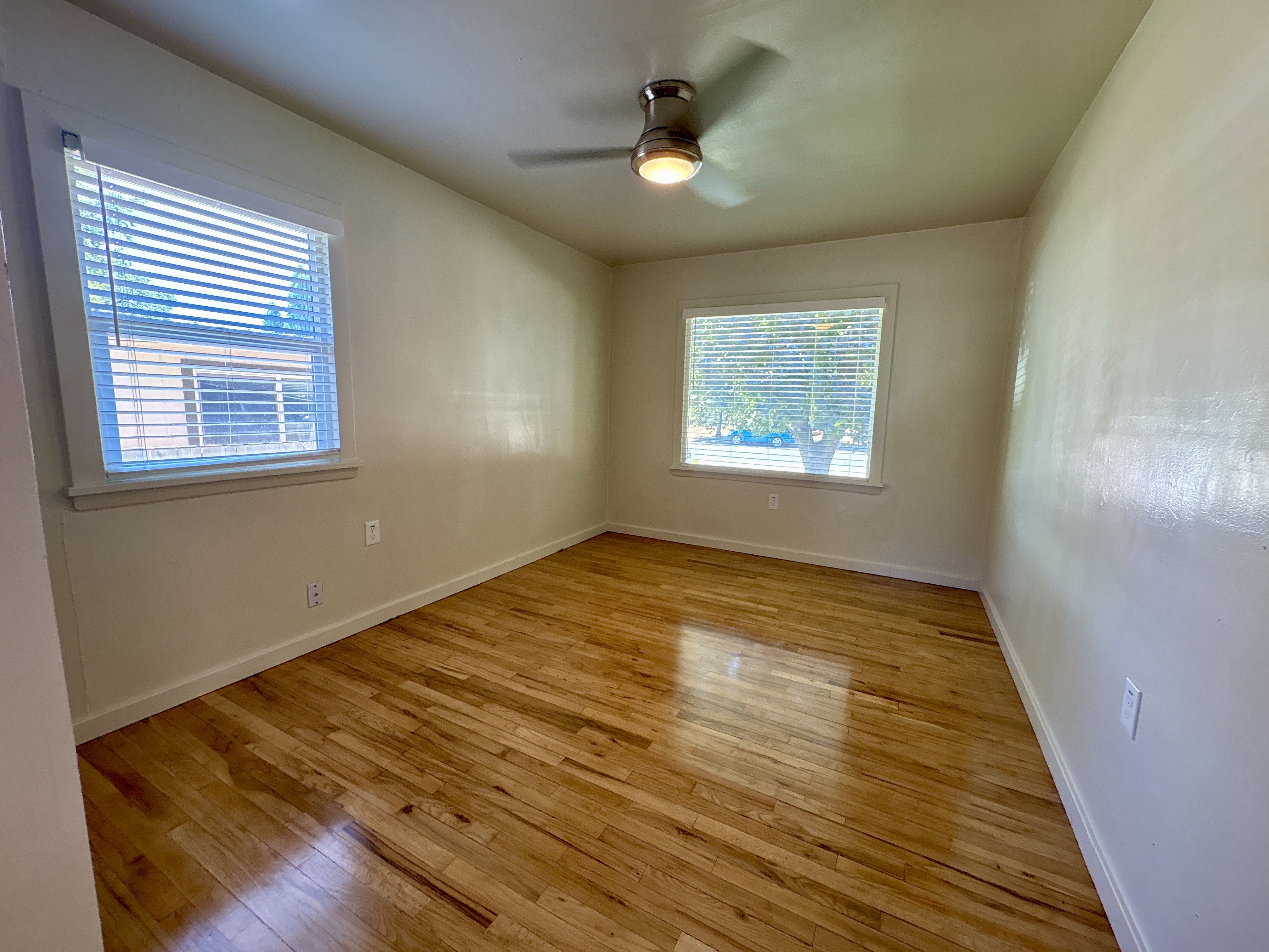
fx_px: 513
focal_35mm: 14
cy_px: 476
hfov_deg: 102.1
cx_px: 634
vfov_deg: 85.7
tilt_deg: -7.3
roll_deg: -0.5
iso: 250
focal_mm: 2.22
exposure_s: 1/60
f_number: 2.2
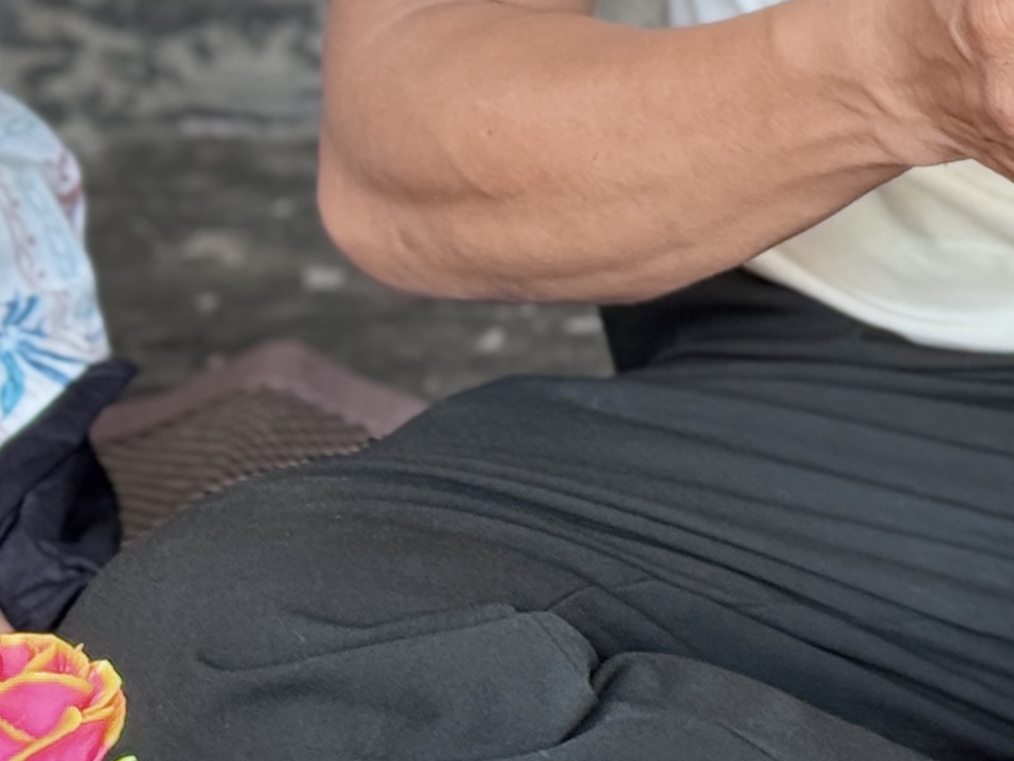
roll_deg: +0.8
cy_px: -471
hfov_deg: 10.1
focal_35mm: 196
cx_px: 676
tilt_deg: -12.9
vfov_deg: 7.4
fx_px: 5743
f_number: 1.78
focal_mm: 6.76
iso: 100
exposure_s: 1/163
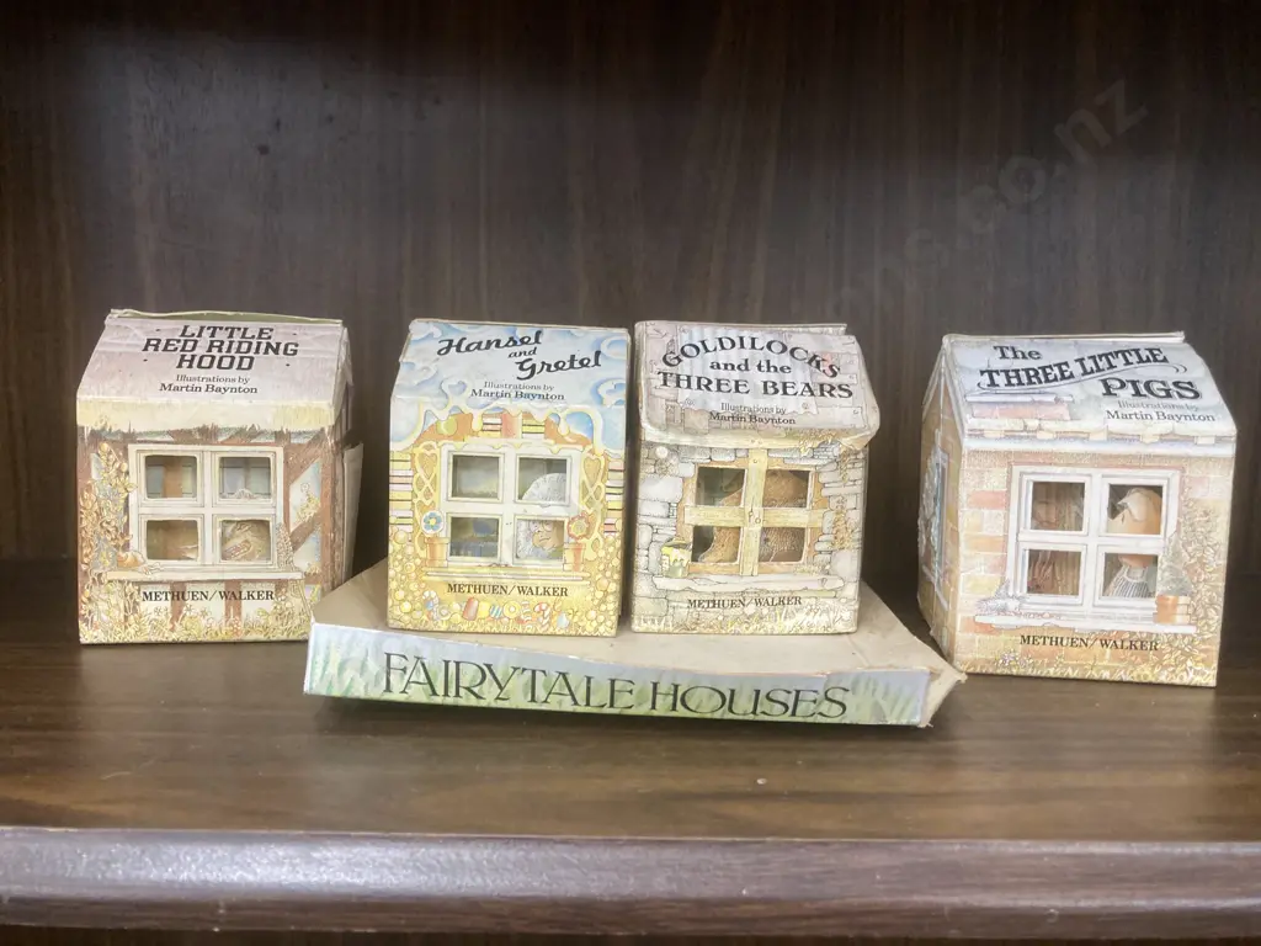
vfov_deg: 49.7
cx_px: 630
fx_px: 1020
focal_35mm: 28
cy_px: 473
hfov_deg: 63.4
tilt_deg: -5.7
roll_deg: -0.9
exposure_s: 1/50
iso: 160
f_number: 1.8
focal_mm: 3.99
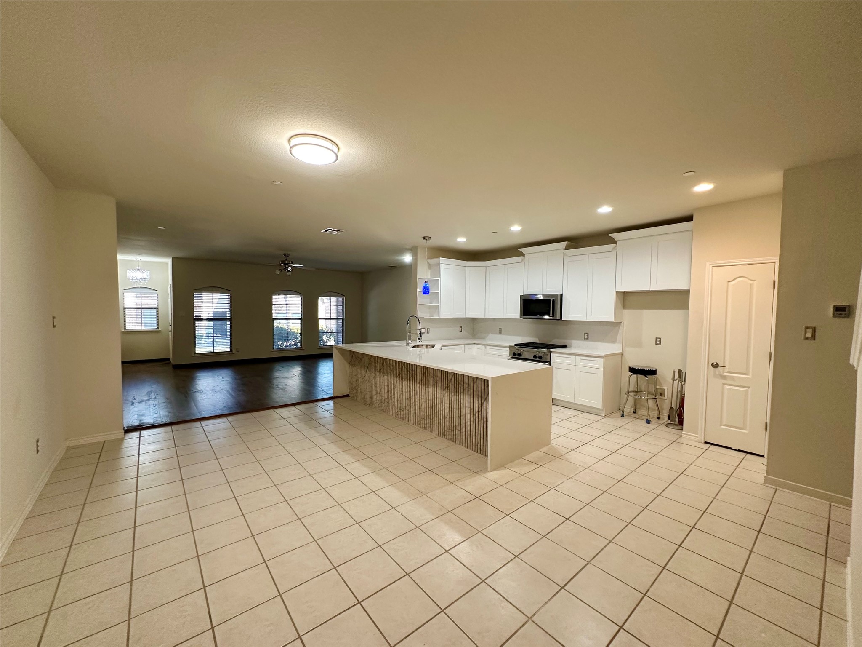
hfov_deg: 102.1
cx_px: 431
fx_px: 349
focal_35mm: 14
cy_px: 324
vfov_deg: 85.7
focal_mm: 2.22
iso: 200
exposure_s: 1/60
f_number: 2.2
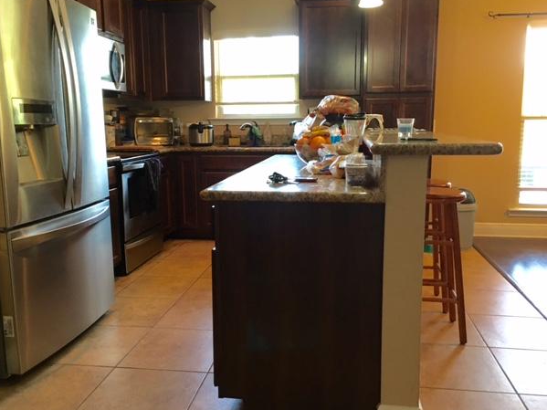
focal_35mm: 31
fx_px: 490
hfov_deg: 58.4
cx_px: 270
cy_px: 198
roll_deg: +0.7
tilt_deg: -7.7
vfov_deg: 45.4
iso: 64
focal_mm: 4.15
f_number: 2.2
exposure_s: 1/15
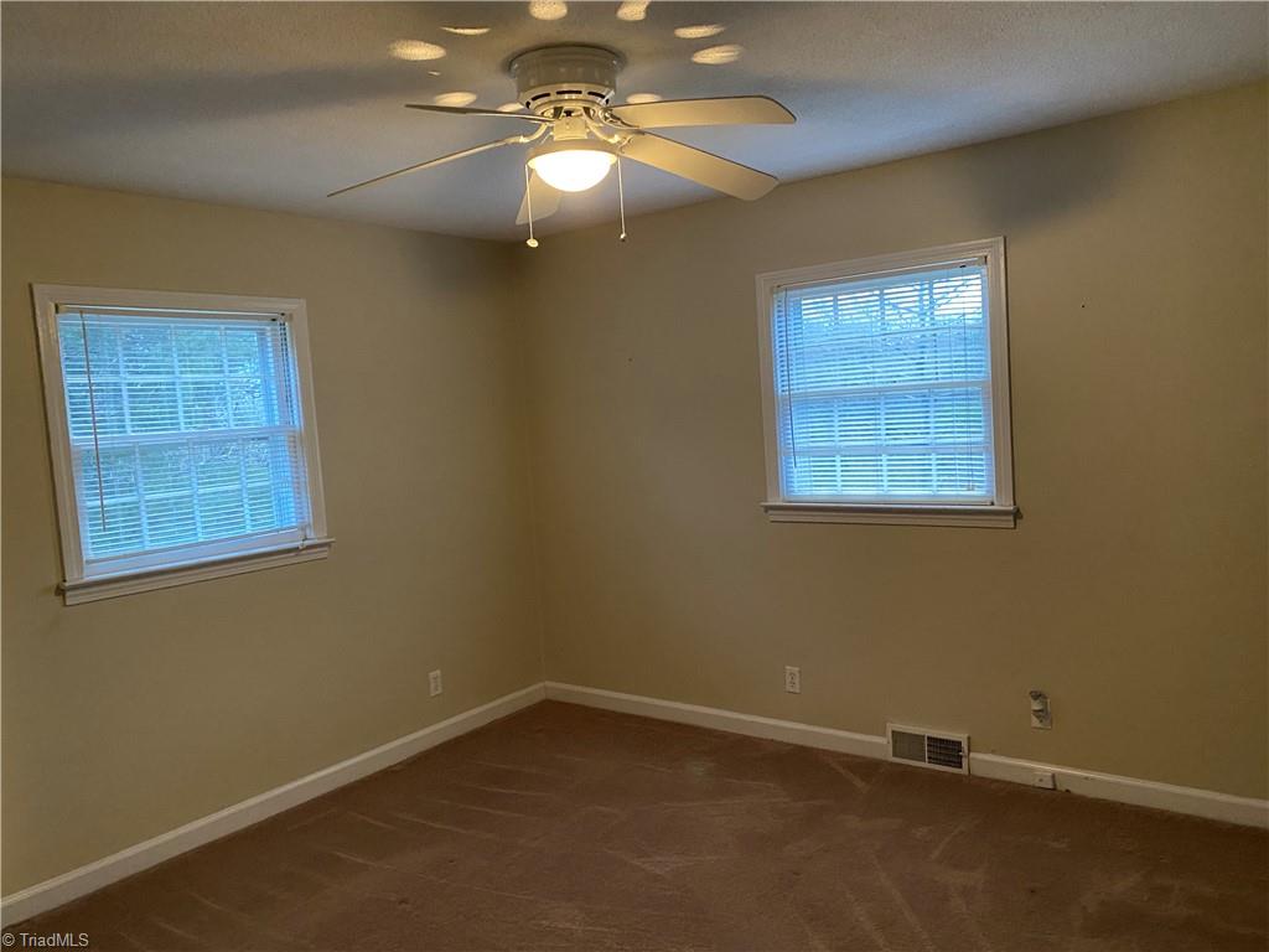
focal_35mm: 26
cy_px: 476
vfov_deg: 53.1
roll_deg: +3.3
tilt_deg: -1.4
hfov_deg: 67.3
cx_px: 634
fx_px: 953
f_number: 1.8
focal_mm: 4.25
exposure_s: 1/40
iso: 400
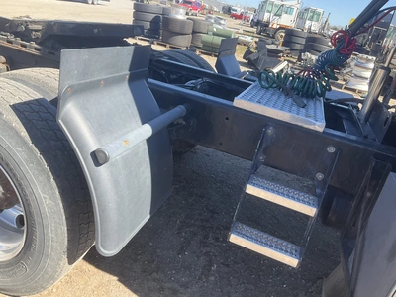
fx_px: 332
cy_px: 148
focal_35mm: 29
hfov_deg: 61.7
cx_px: 198
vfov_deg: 48.2
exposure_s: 1/367
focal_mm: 3
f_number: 1.8
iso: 25
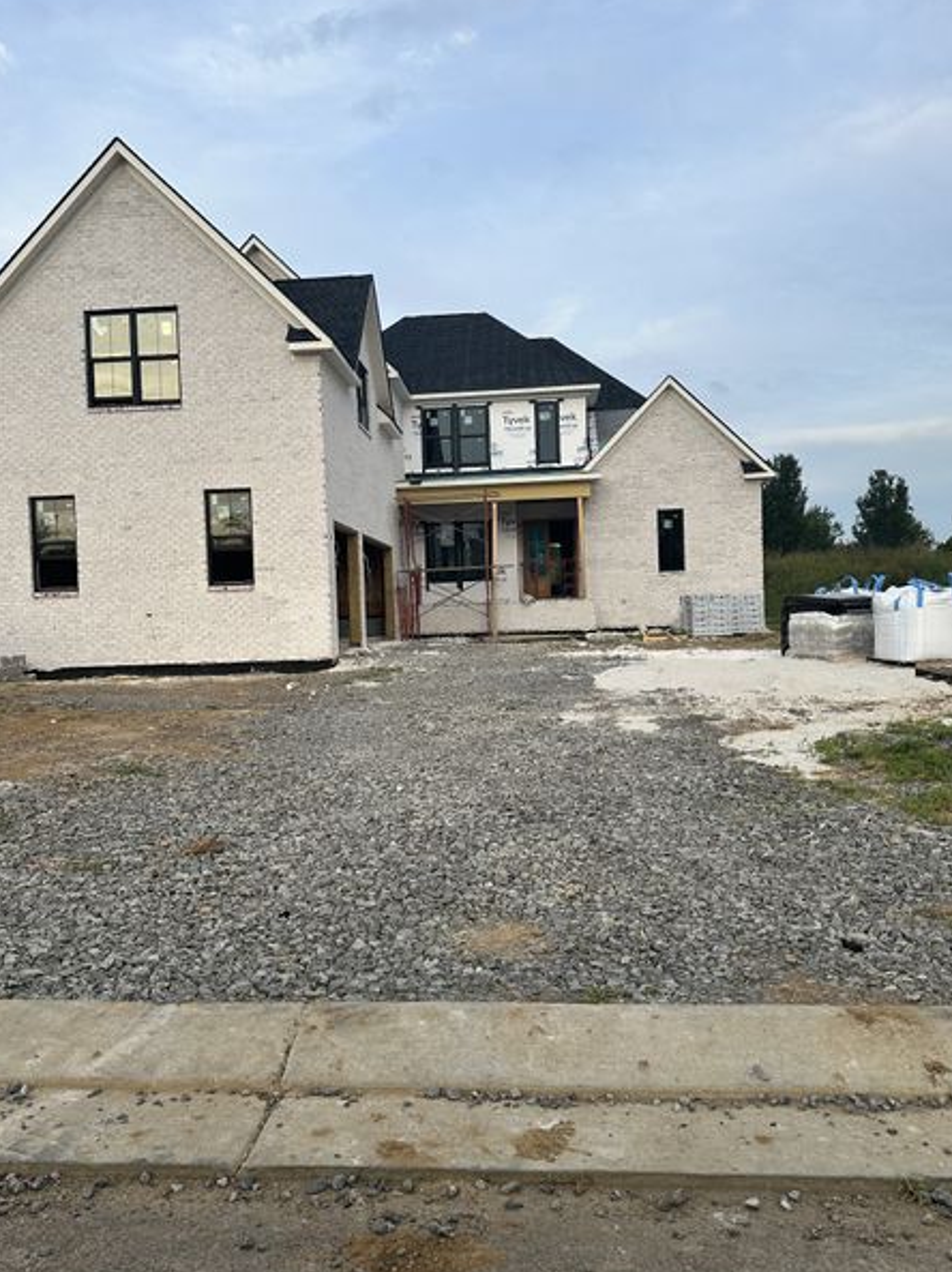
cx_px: 459
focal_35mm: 27
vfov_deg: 65.4
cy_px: 636
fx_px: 991
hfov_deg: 51.3
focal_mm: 6.86
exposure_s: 1/704
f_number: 1.78
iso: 80
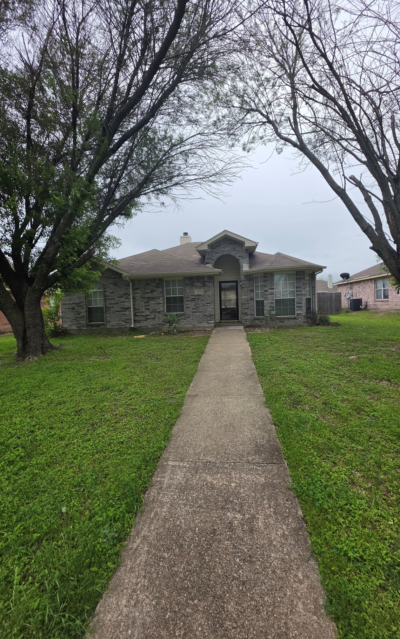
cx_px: 197
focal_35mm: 14
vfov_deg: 105.3
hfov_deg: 78.6
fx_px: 244
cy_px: 315
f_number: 1.9
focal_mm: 2.2
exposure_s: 1/763
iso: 32
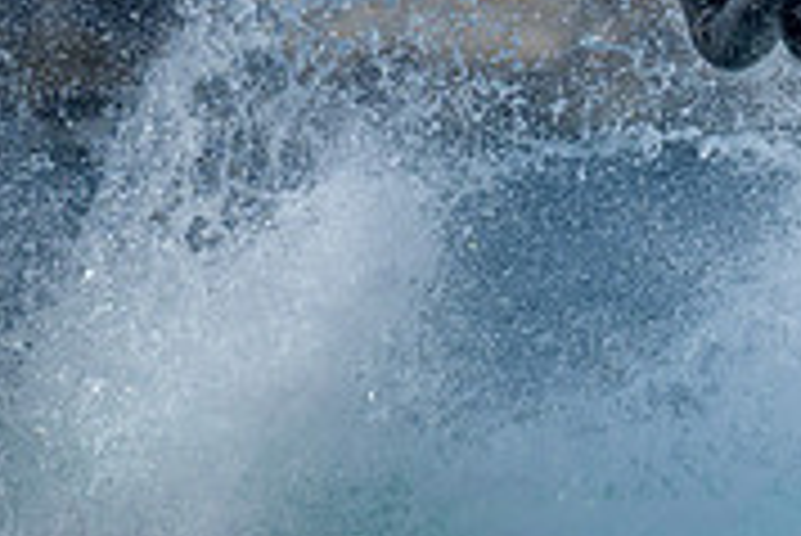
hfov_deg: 0.8
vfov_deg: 0.5
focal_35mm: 2620
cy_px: 323
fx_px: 58341
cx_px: 1281
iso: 640
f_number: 6.3
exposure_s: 1/4000
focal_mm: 800
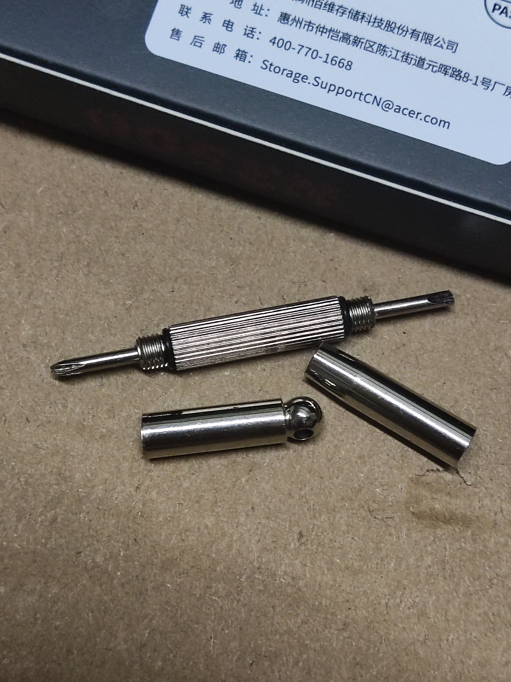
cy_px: 373
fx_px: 1102
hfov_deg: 26.1
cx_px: 280
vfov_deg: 34.3
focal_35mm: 56
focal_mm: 4.71
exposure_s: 1/50
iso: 819
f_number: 1.79
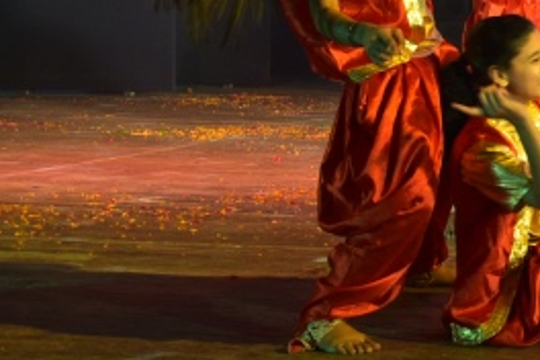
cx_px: 945
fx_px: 1395
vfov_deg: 14.4
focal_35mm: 93
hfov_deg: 17.9
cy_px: -26
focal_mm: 24
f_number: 4
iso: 500
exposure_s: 1/80
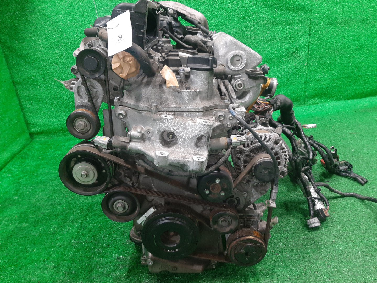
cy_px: 142
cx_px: 188
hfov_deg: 67.3
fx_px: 283
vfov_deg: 53.1
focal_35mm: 26
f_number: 1.7
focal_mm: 3.93
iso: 217
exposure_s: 1/50
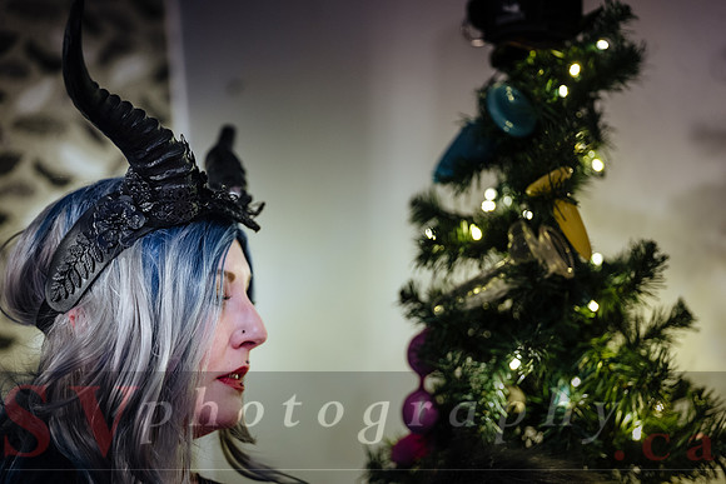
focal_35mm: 90
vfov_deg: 15.1
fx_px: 1825
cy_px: 242
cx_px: 363
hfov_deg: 22.5
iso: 800
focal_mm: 110
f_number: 2
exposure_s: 1/80
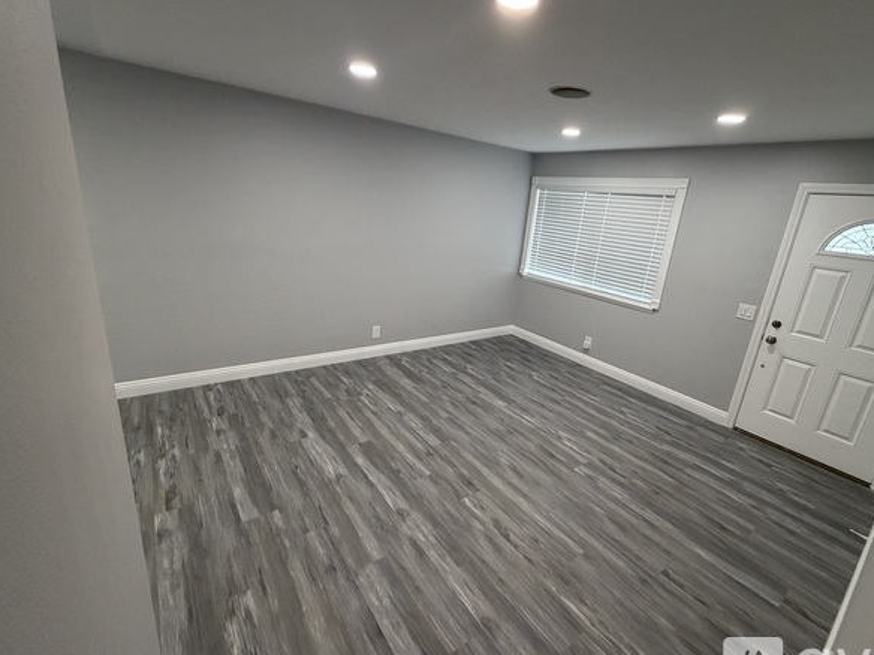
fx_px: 404
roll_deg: -5.5
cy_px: 323
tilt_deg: -16.1
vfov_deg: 78.1
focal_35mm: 16
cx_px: 466
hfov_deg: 94.4
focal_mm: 2.22
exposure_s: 1/114
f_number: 2.2
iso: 320
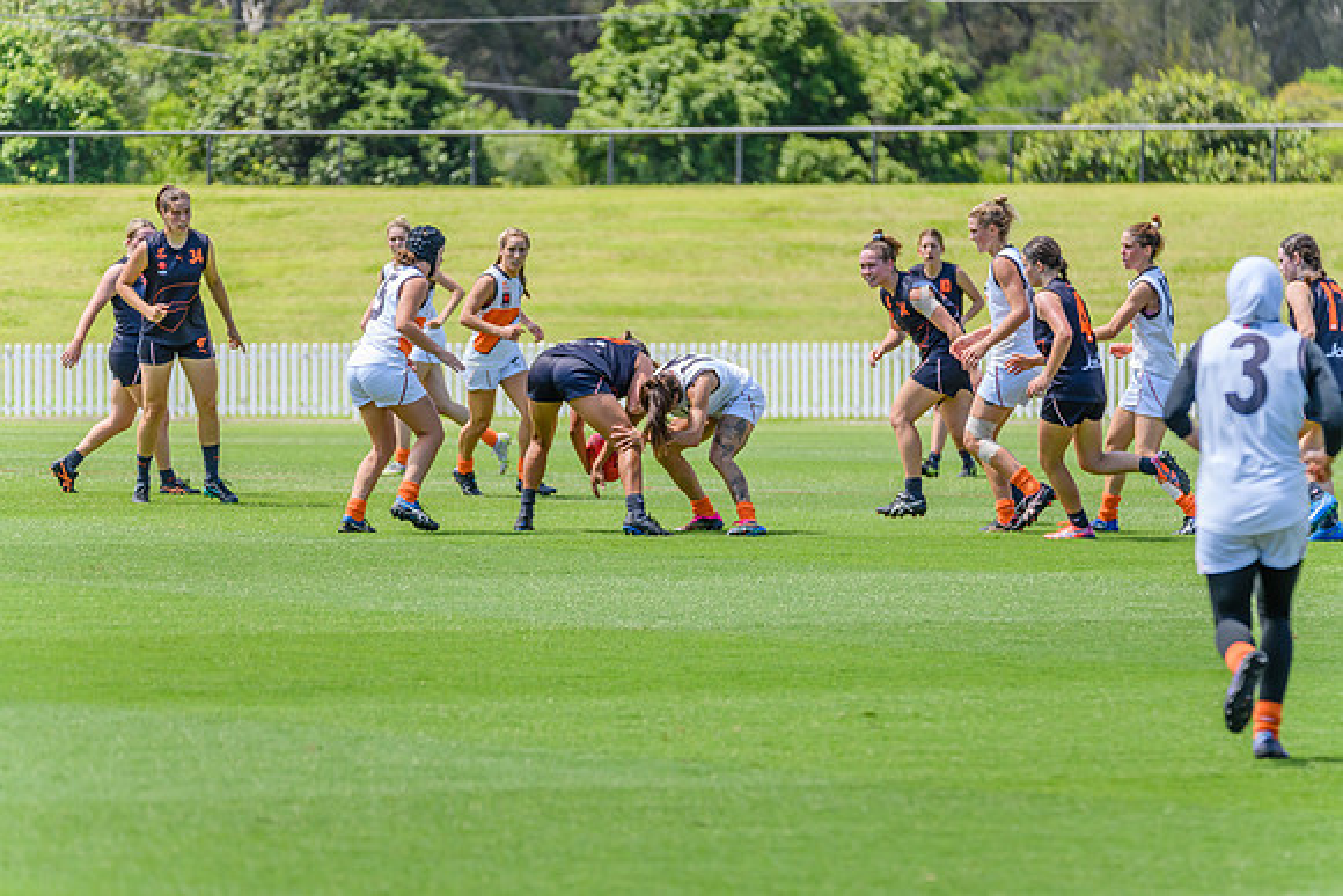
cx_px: 672
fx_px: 11194
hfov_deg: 6.9
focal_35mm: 300
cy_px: 448
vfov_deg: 4.6
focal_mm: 300
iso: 800
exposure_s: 1/1600
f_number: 7.1
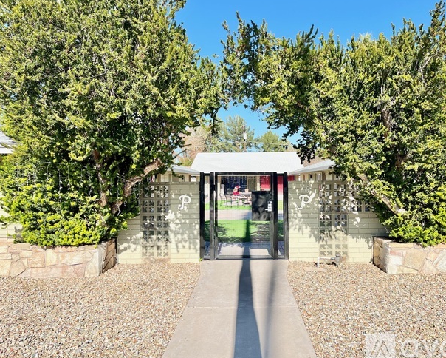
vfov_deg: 51.6
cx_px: 239
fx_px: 370
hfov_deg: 62.1
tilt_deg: -0.1
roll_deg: +0.6
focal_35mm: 28
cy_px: 178
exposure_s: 1/2463
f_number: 1.6
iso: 50
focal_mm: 5.1
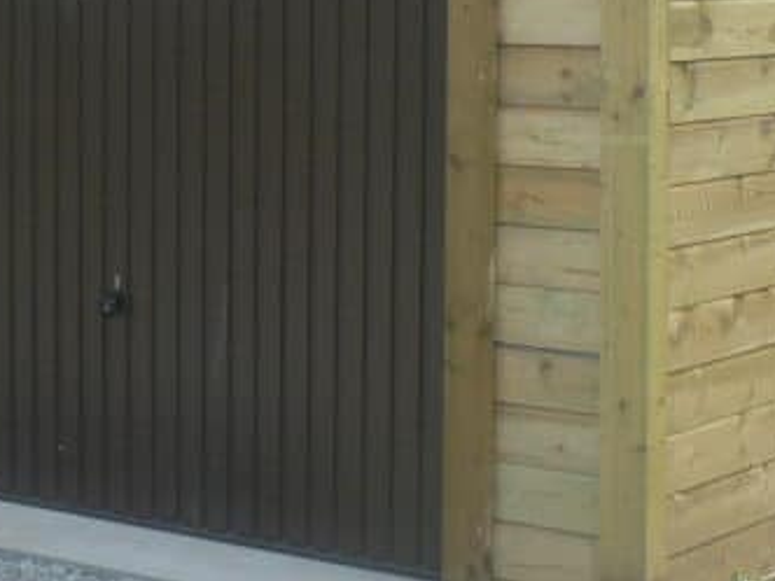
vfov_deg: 13.2
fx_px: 2485
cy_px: 23
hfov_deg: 17.7
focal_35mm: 111
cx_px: 301
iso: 80
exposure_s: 1/320
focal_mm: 6
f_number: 5.6
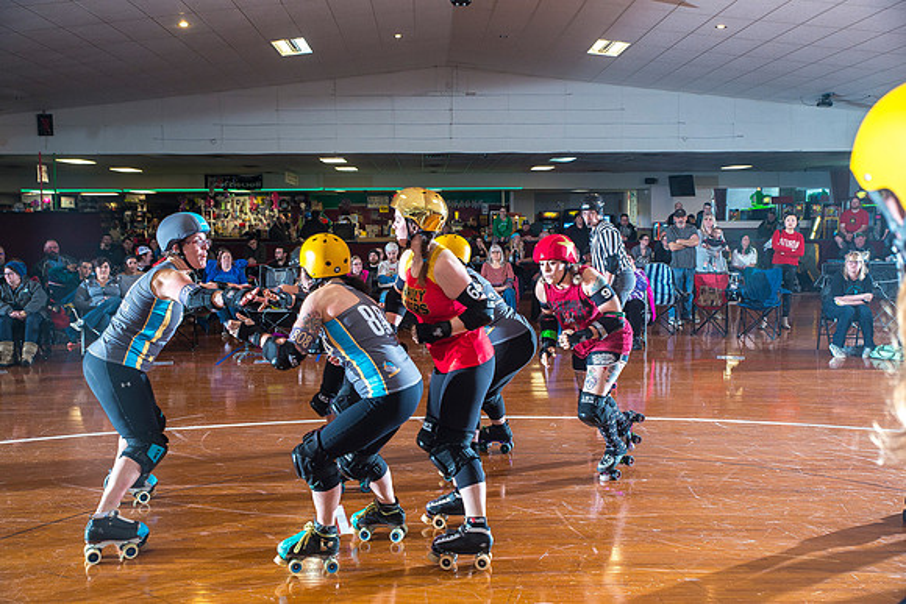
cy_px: 302
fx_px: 906
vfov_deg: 36.9
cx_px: 453
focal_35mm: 36
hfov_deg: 53.1
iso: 800
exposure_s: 1/160
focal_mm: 36
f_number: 5.6
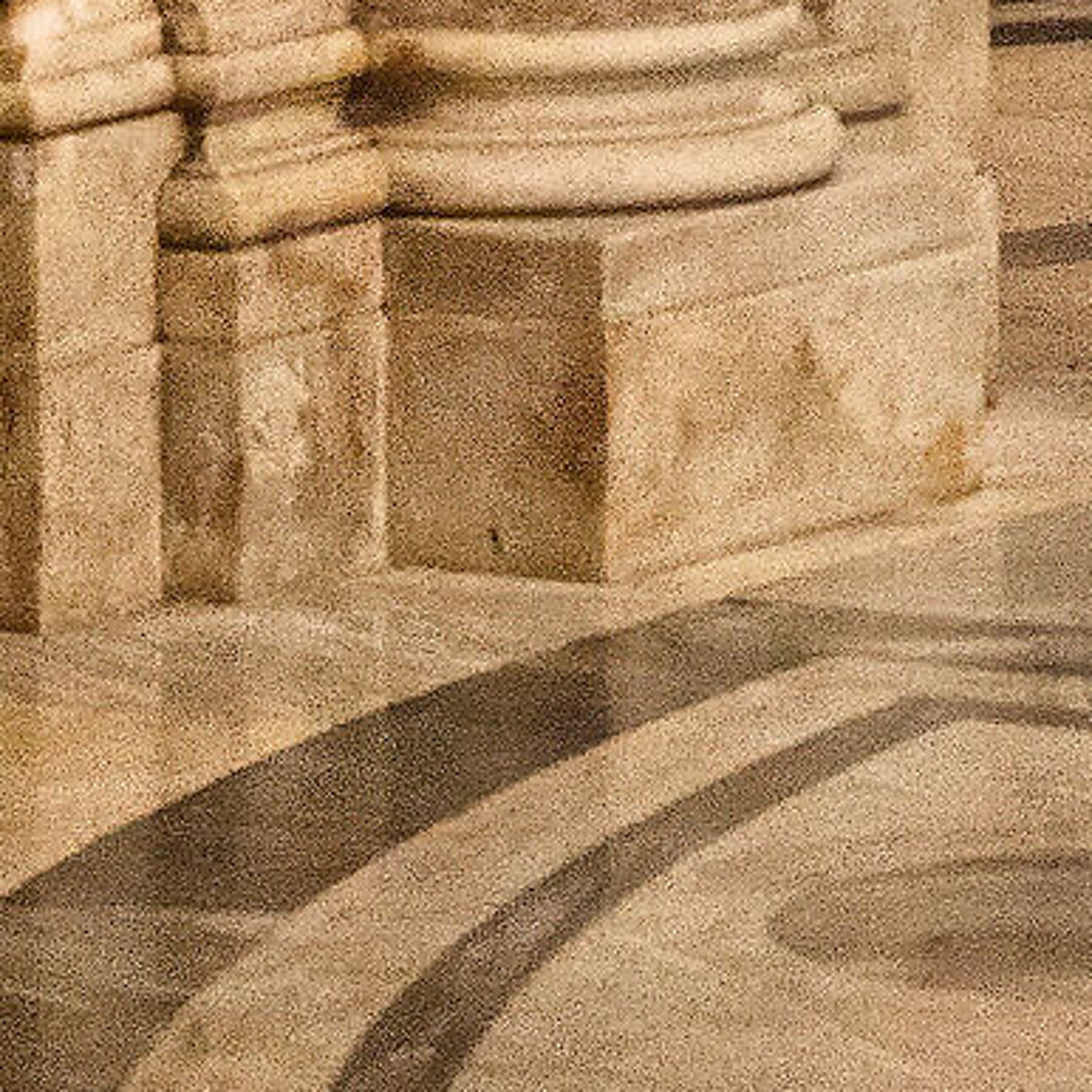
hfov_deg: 4.4
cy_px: -1120
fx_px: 14133
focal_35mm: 396
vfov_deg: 4.4
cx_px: 1448
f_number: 1.2
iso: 4000
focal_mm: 50
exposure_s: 1/80
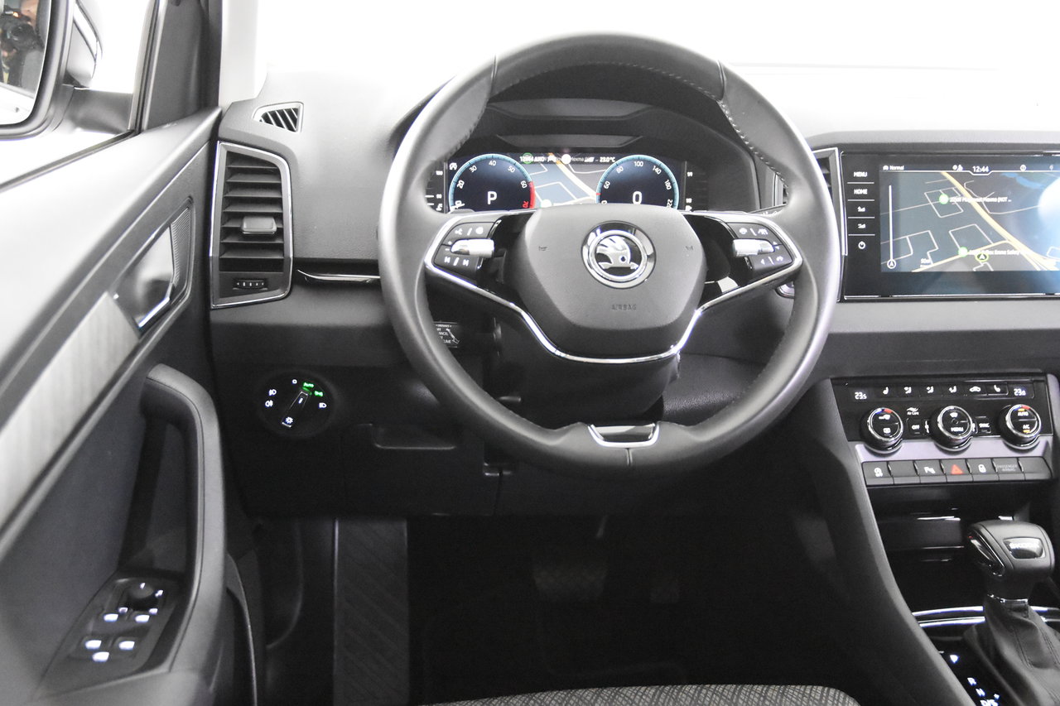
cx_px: 530
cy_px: 353
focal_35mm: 39
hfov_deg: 49.6
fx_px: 1148
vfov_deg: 34.2
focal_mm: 26
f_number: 3.2
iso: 12800
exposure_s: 1/40
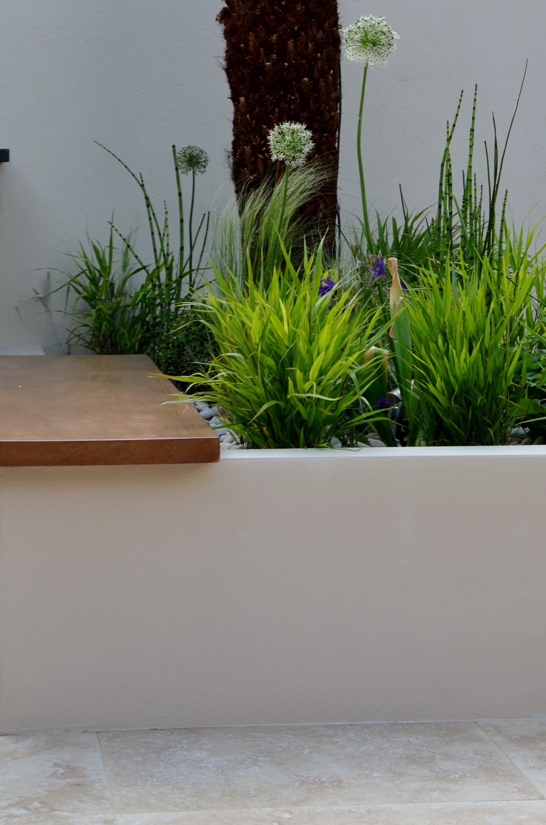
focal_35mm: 99
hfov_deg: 13.8
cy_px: 275
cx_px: 336
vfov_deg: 20.6
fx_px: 2262
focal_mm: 42
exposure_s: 1/200
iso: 200
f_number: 7.1
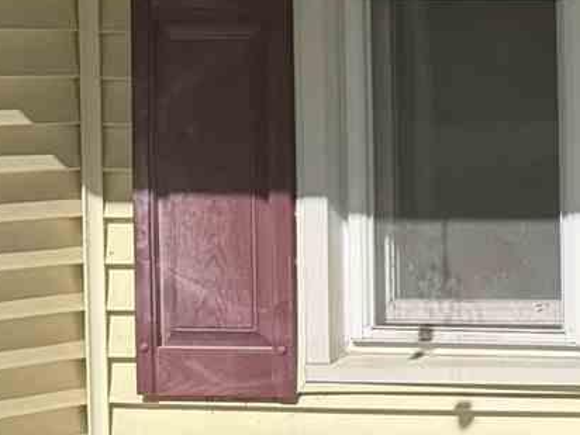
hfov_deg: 9.6
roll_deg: +1.1
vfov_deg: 8.3
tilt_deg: -0.9
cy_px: 99
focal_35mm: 179
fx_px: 2999
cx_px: 1477
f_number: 1.78
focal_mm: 6.76
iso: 80
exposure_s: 1/7353
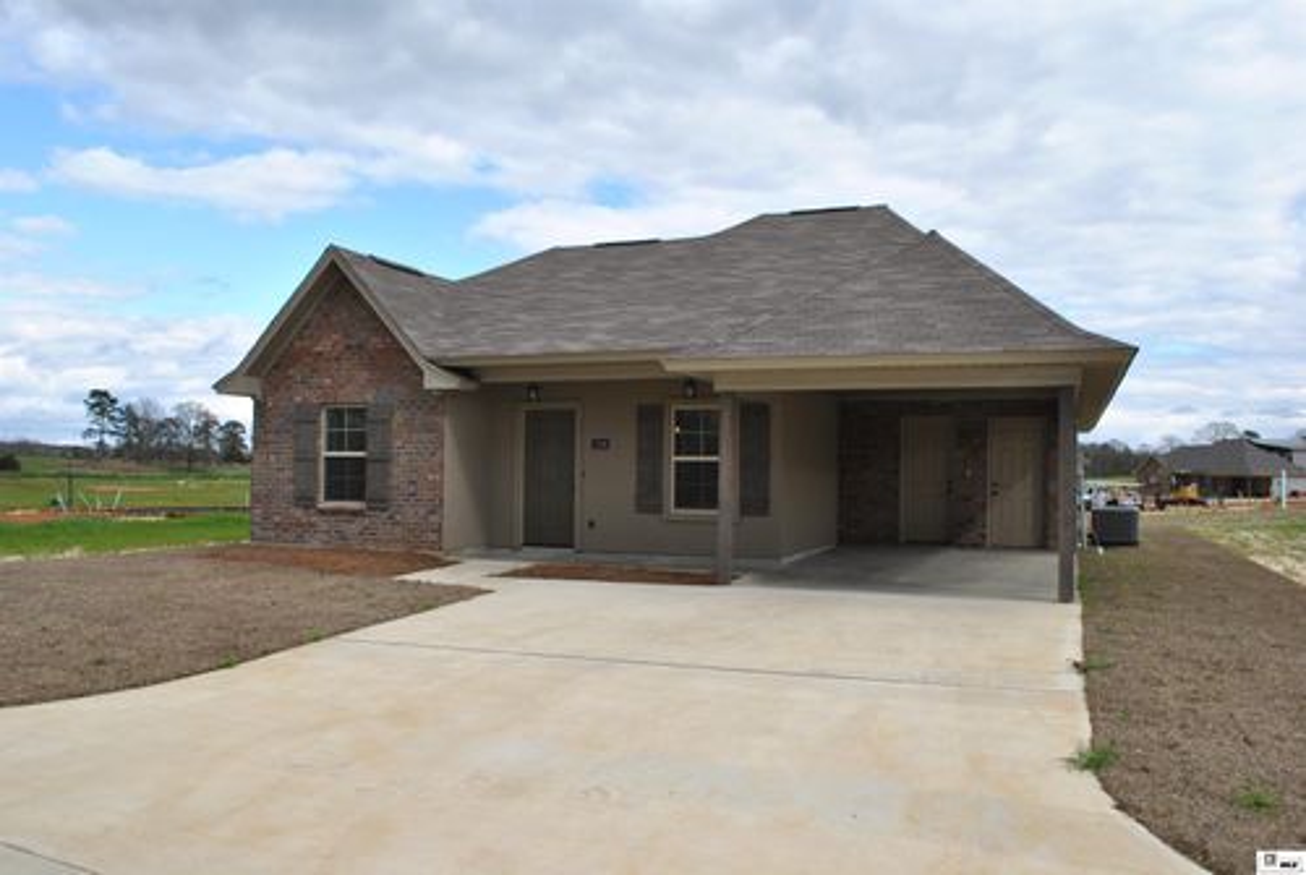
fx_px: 981
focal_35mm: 27
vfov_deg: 48.1
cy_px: 438
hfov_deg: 67.3
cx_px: 653
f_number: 8
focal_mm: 18
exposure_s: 1/200
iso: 100
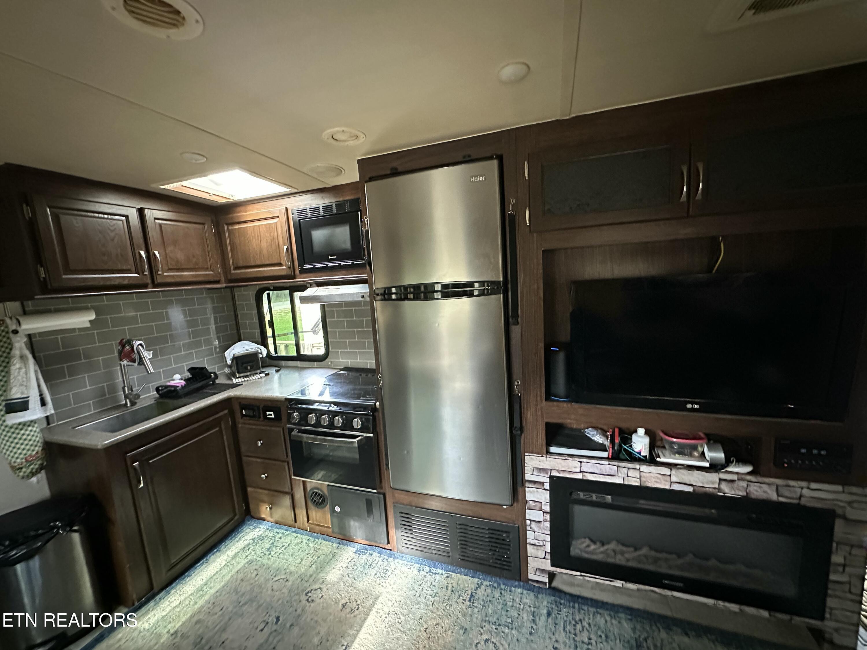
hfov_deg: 102.1
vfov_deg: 85.7
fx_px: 351
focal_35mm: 14
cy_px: 325
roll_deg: +3.1
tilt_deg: -6.8
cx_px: 434
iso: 1250
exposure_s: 1/60
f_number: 2.2
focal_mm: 2.22
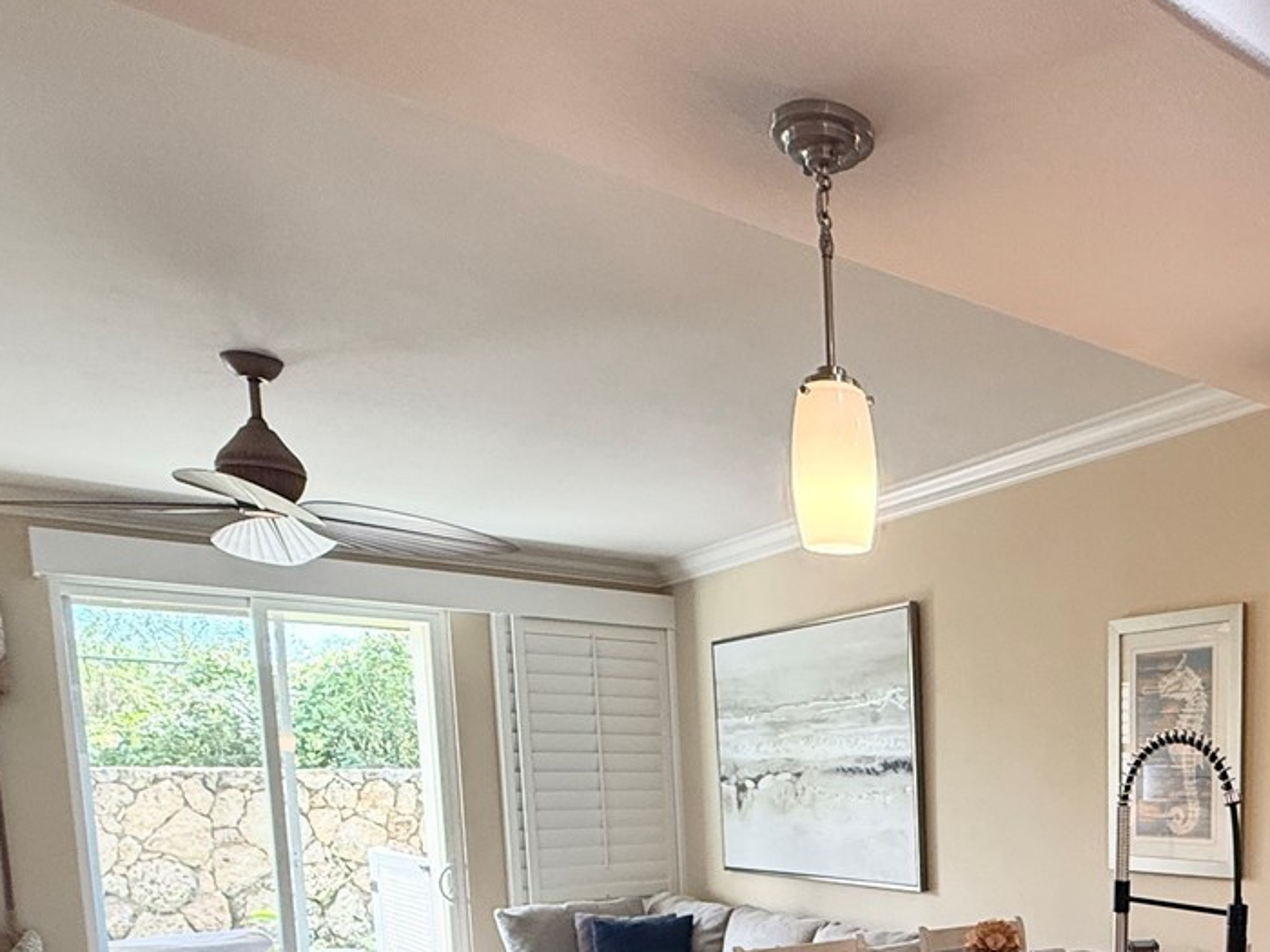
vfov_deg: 39.6
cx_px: 1092
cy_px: 925
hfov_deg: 51.5
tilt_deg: -6.0
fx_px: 1174
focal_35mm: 32
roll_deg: +0.0
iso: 250
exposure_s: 1/120
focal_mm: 2.22
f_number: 2.2
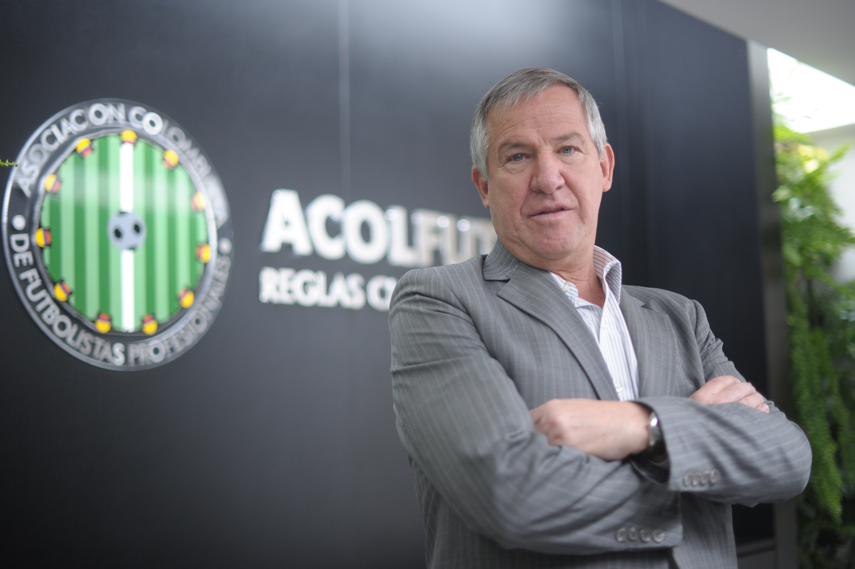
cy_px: 284
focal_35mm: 50
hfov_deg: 39.6
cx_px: 428
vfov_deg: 27.0
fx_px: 1187
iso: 1250
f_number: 1.4
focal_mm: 50
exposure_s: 1/1250
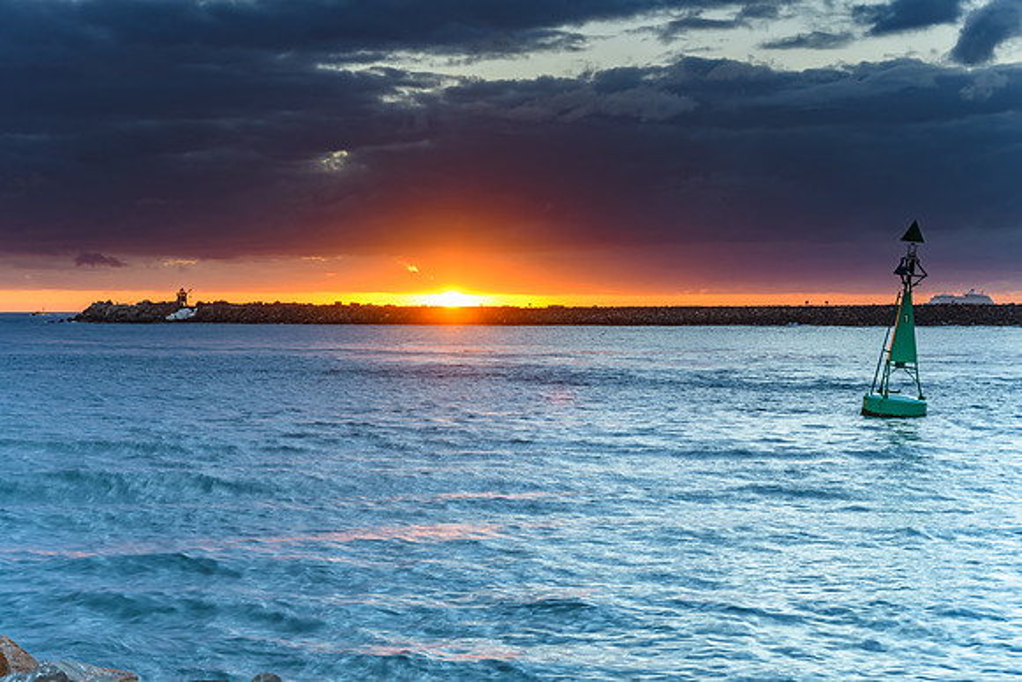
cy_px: 341
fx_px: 1719
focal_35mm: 61
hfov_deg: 33.1
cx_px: 511
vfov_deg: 22.4
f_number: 8
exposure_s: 1/5
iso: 80
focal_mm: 40
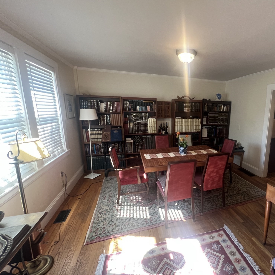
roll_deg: -0.6
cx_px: 188
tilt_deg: -10.5
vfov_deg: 87.4
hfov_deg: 83.8
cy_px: 139
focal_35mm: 16
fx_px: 144
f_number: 1.8
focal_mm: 1.57
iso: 250
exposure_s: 1/60
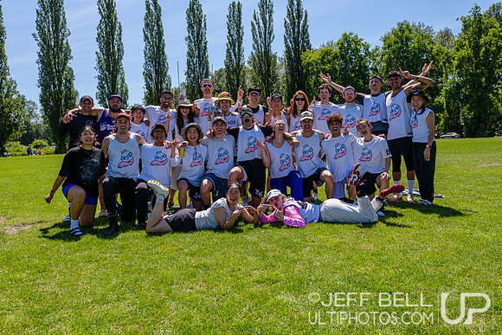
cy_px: 168
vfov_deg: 45.0
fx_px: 404
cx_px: 251
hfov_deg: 63.6
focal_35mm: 29
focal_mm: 29
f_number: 5.6
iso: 100
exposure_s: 1/500
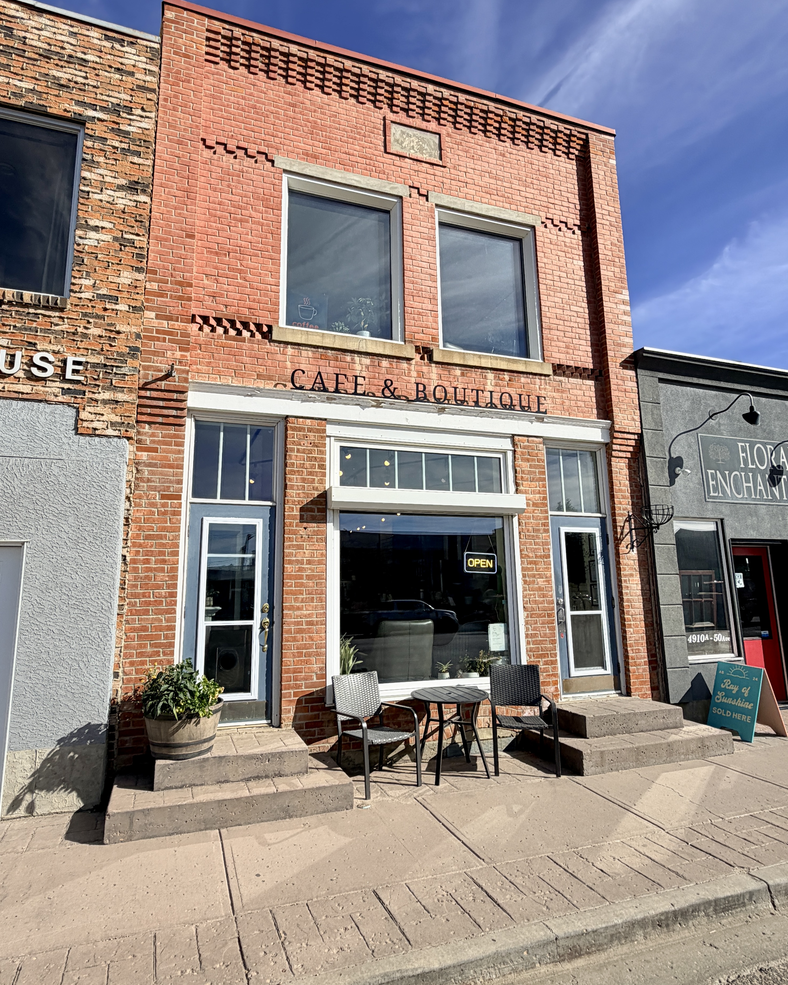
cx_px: 375
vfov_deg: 77.6
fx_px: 612
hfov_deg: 65.5
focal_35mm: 21
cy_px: 480
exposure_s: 1/1017
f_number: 2.2
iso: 20
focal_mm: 2.22
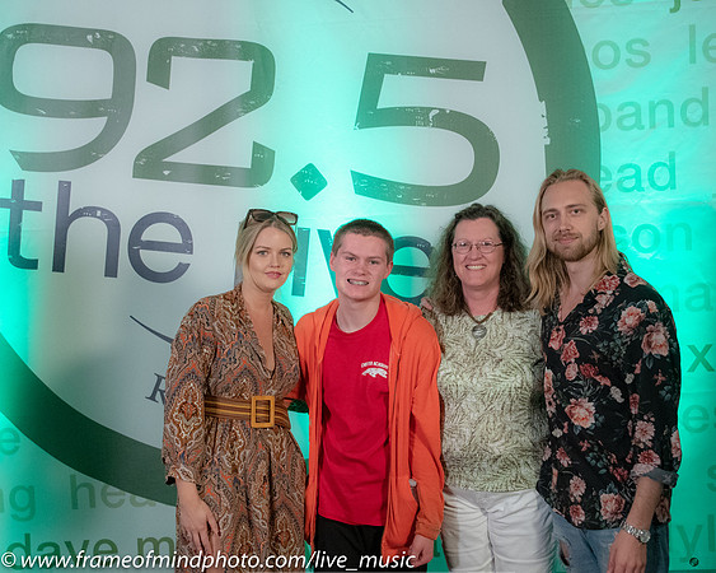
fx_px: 1026
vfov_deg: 31.2
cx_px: 374
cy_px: 294
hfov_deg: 38.5
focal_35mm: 48
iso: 2500
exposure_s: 1/160
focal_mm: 24
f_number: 4
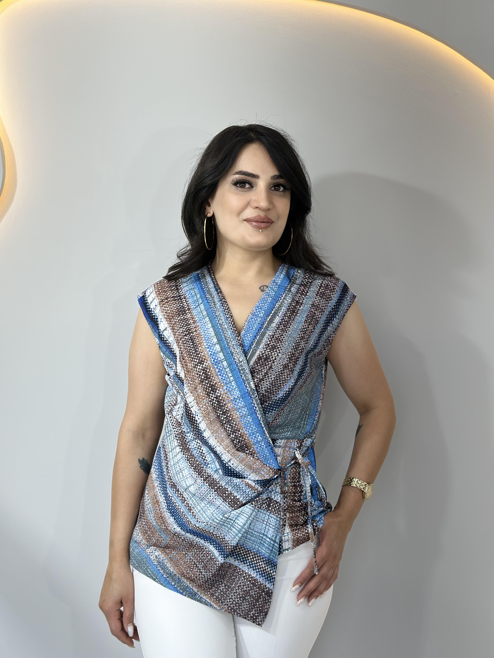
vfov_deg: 39.7
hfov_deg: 30.3
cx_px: 247
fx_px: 913
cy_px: 329
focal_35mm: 48
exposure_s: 1/156
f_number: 1.78
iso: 64
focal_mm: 6.86
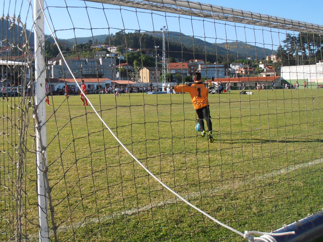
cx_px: 162
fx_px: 411
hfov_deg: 42.9
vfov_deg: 32.9
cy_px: 121
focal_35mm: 44
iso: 250
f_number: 4.2
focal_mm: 7.87
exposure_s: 1/1600
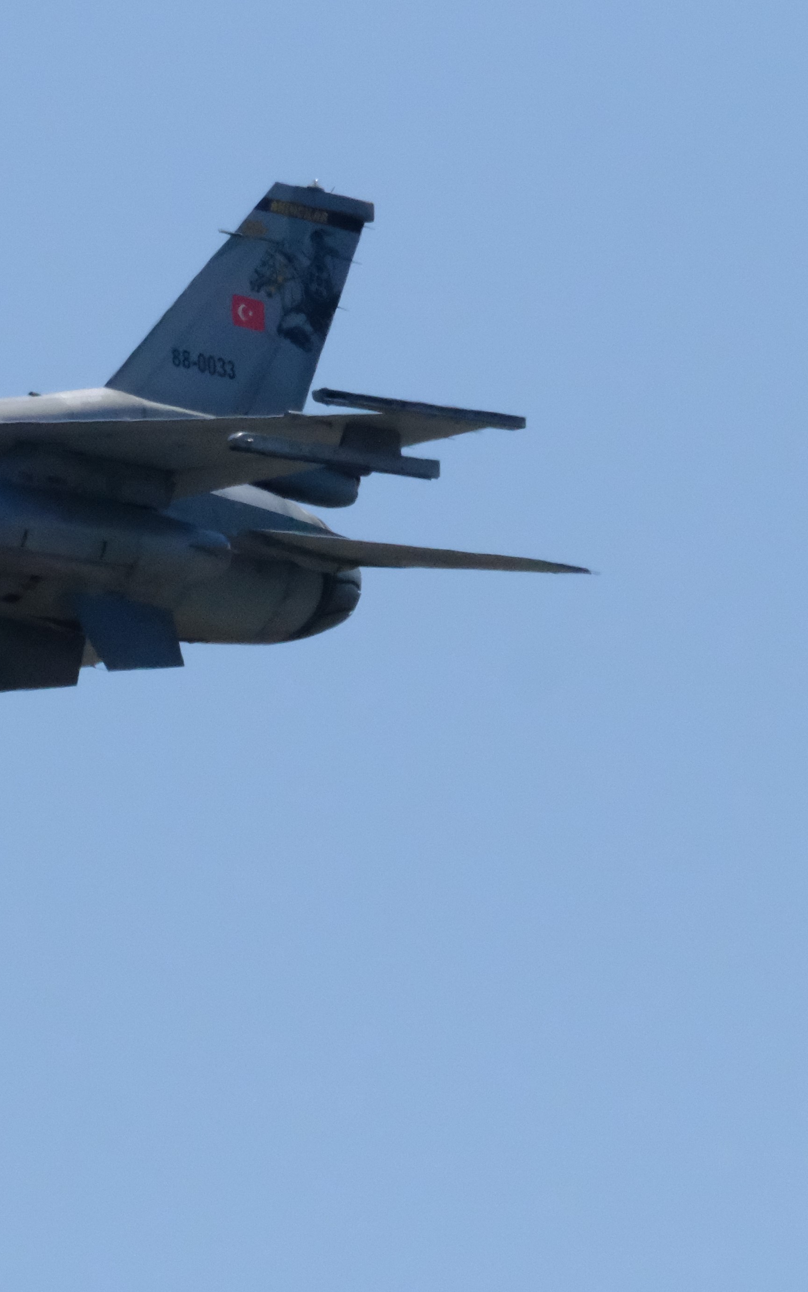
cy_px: 1148
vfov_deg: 1.2
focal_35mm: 1791
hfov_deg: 0.7
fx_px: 63083
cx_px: -436
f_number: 10
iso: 3200
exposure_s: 1/8000
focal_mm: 420.3
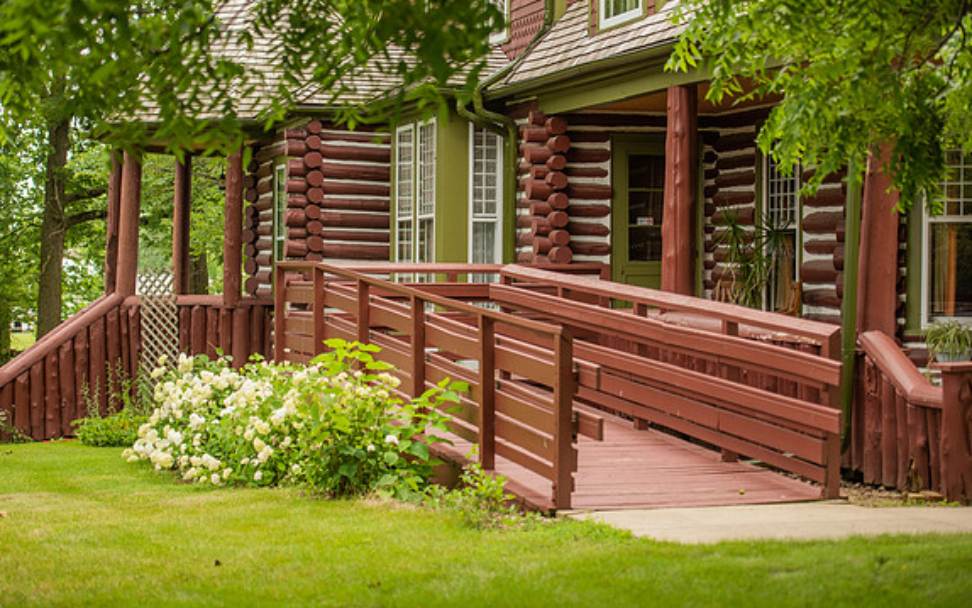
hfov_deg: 26.8
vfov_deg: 16.9
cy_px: 274
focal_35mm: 77
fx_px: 2040
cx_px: 460
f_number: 2.8
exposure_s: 1/1250
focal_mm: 70
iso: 160
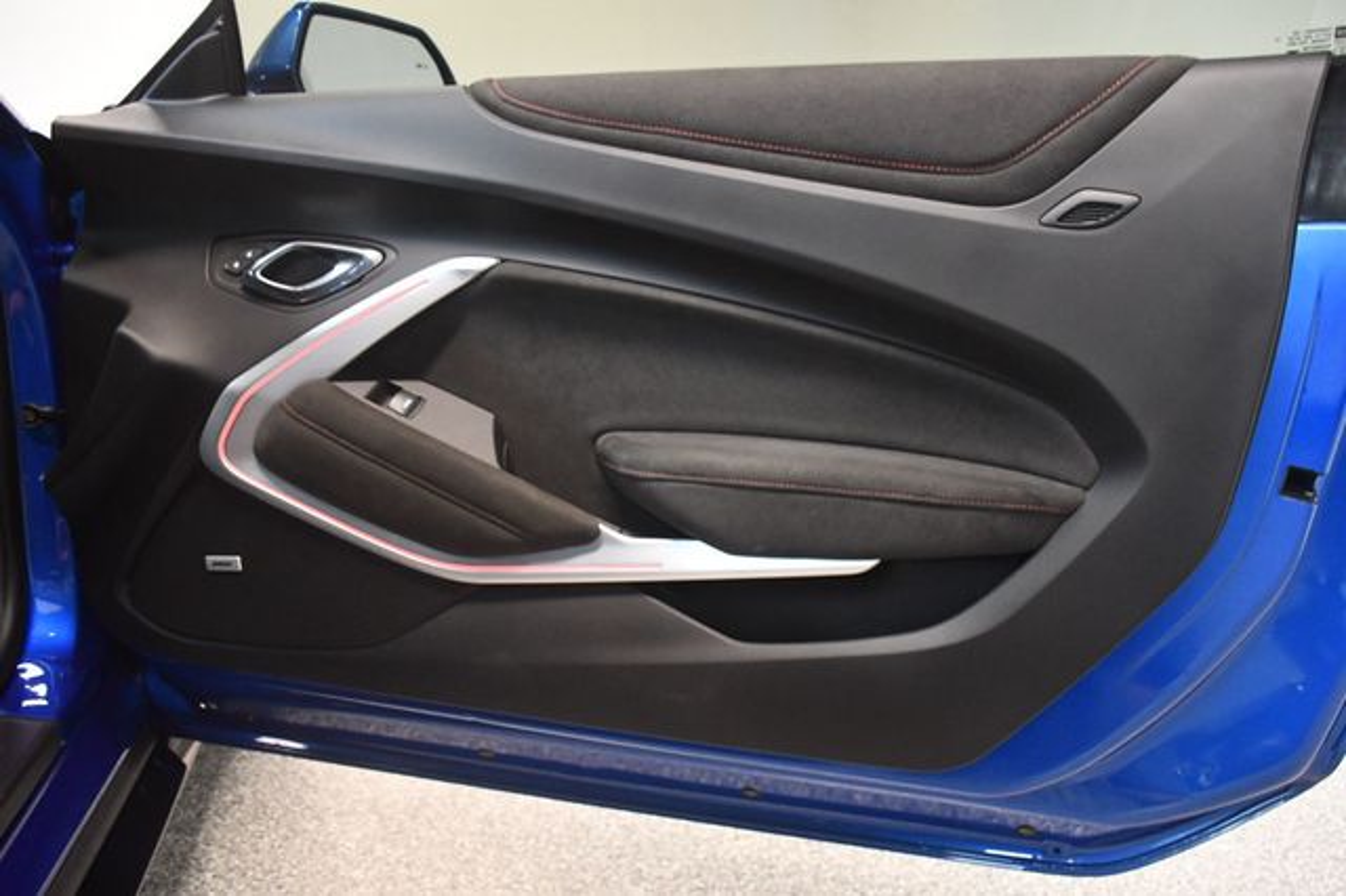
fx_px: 1233
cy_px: 448
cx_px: 673
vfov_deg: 39.9
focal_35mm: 33
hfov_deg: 57.2
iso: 3200
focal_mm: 22
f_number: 3.5
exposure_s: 1/60
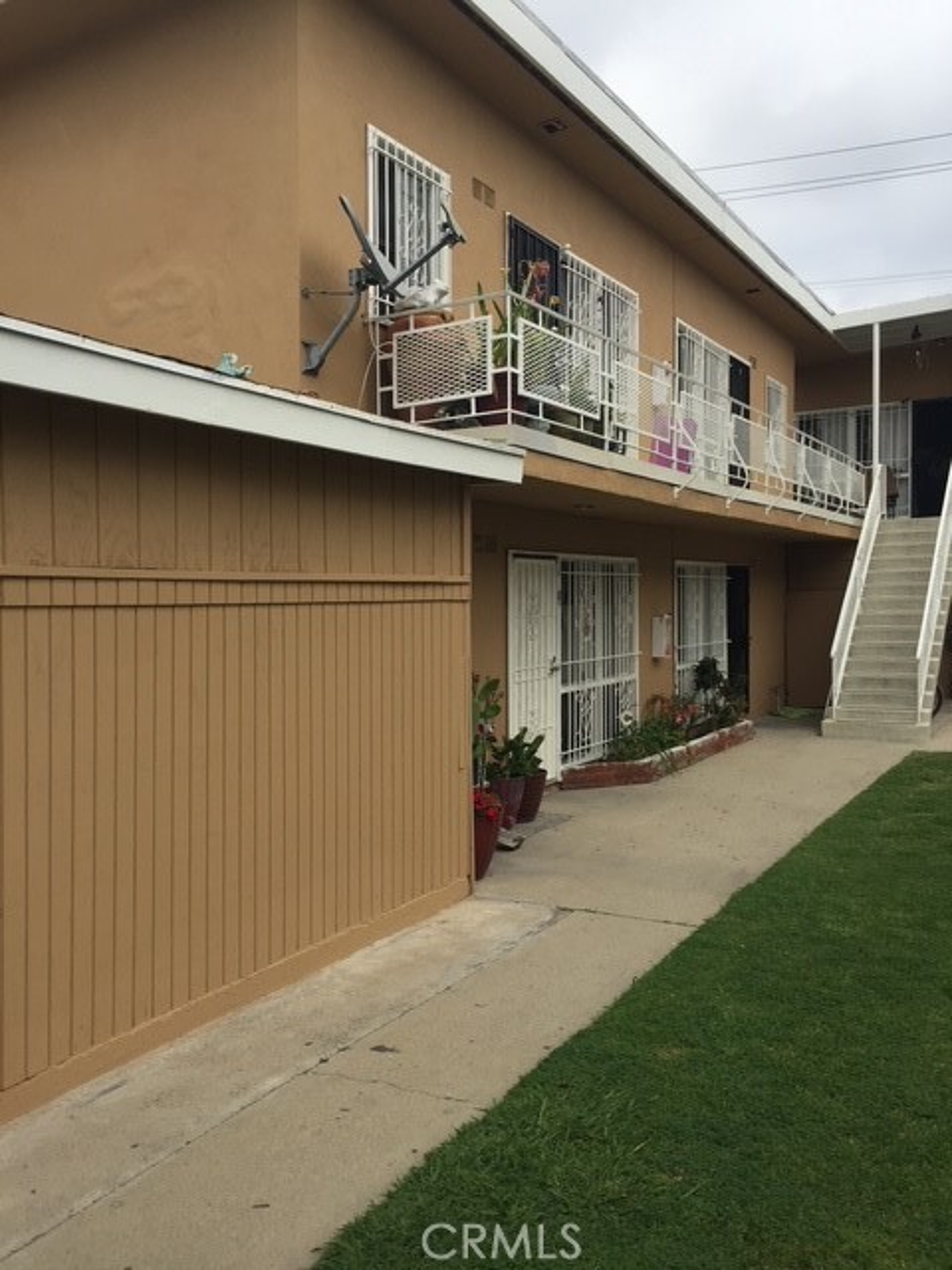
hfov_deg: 48.2
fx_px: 1063
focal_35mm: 29
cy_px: 635
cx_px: 476
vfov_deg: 61.7
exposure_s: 1/2083
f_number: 2.2
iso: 32
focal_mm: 4.15
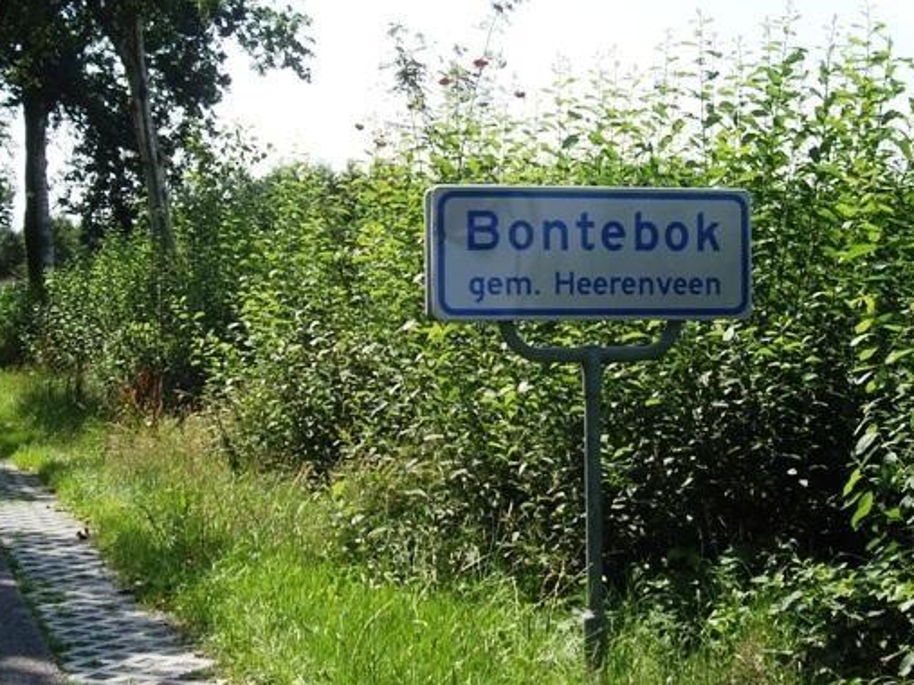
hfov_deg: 39.7
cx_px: 436
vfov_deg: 30.3
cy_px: 330
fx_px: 1267
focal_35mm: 48
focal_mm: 7.9
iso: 64
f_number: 2.8
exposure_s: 1/800
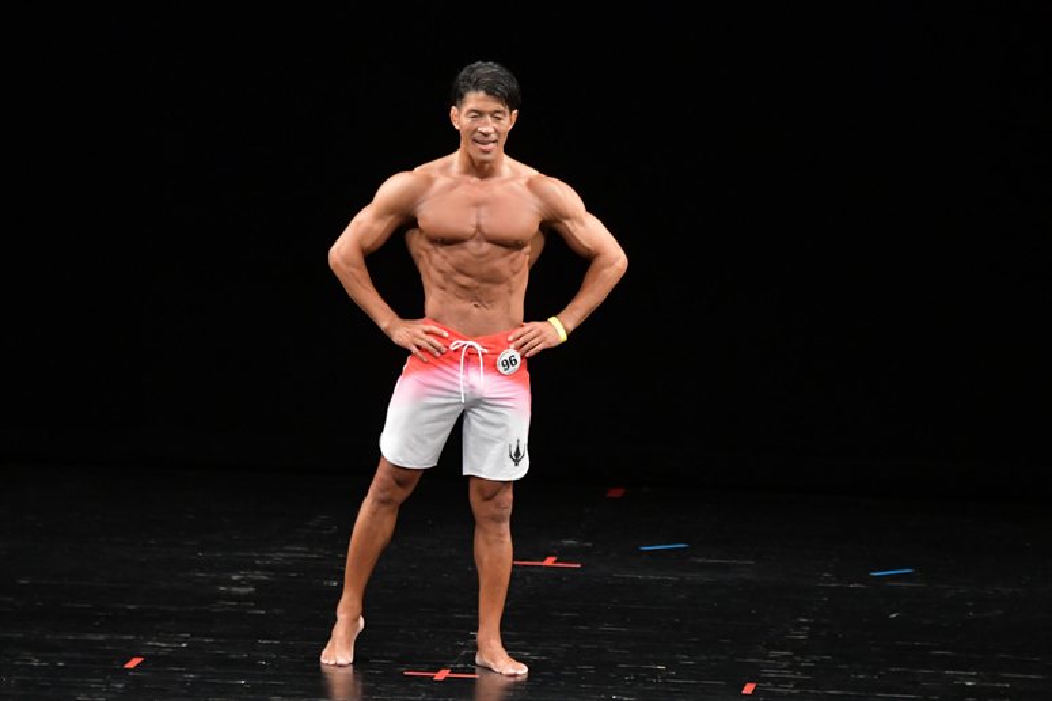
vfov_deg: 4.8
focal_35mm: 285
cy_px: 350
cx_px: 526
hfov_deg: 7.2
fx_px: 8324
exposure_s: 1/400
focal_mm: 190
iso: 3200
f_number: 5.6
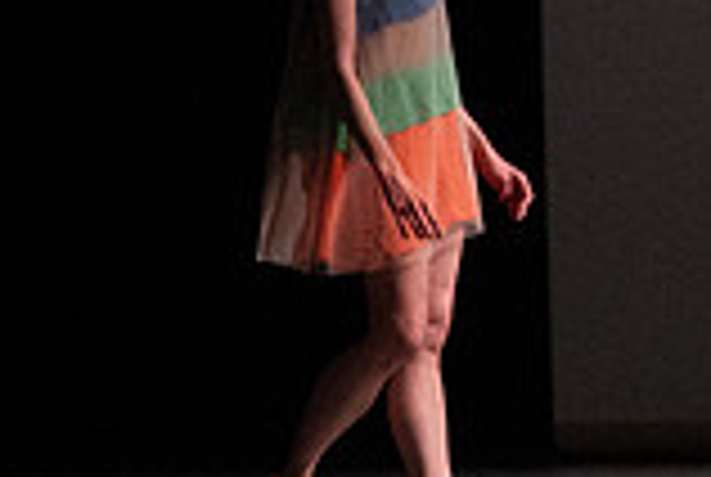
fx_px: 14484
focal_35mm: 732
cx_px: 562
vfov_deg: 1.9
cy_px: -34
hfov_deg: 2.8
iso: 16000
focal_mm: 200
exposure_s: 1/400
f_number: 6.3
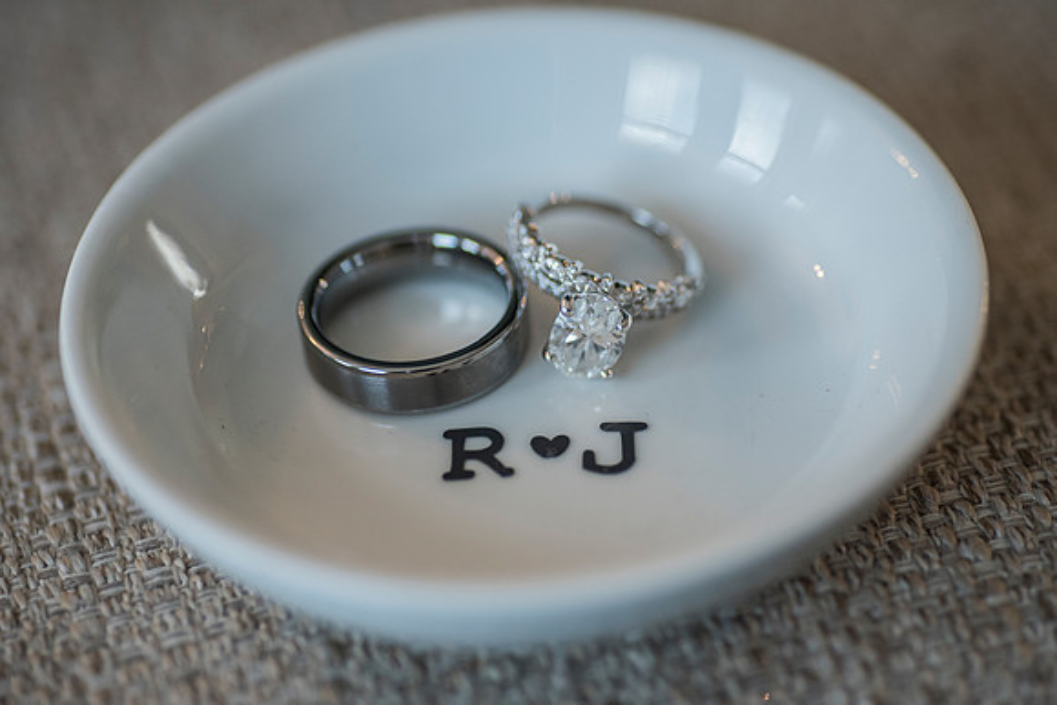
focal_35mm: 93
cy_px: 356
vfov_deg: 14.7
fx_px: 2725
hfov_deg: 22.0
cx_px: 540
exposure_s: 1/125
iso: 1000
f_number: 4.5
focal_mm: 90
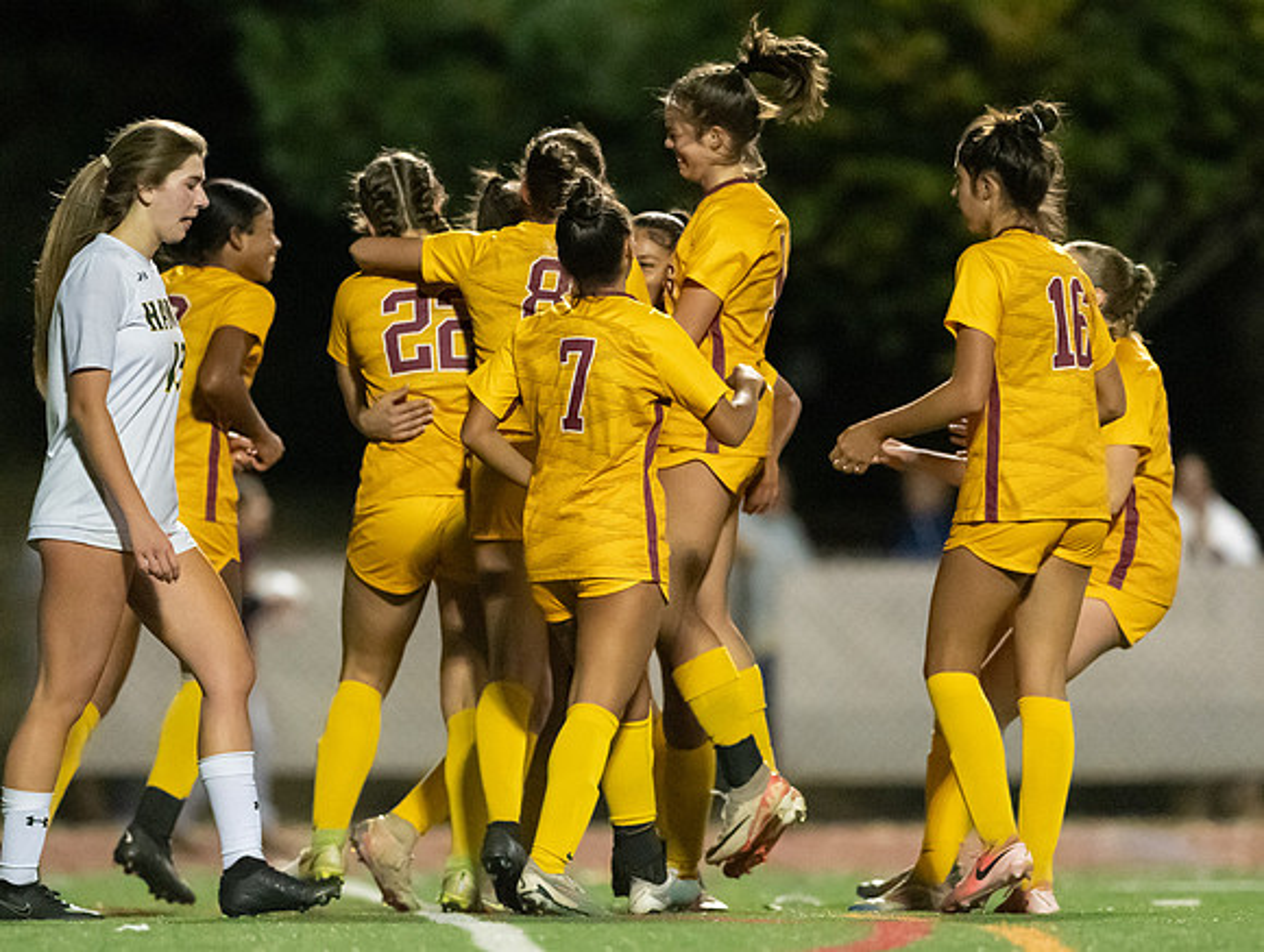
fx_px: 16924
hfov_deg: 4.3
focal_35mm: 463
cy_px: 584
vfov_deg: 3.2
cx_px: 651
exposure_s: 1/1000
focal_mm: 300
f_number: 2.8
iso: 16000
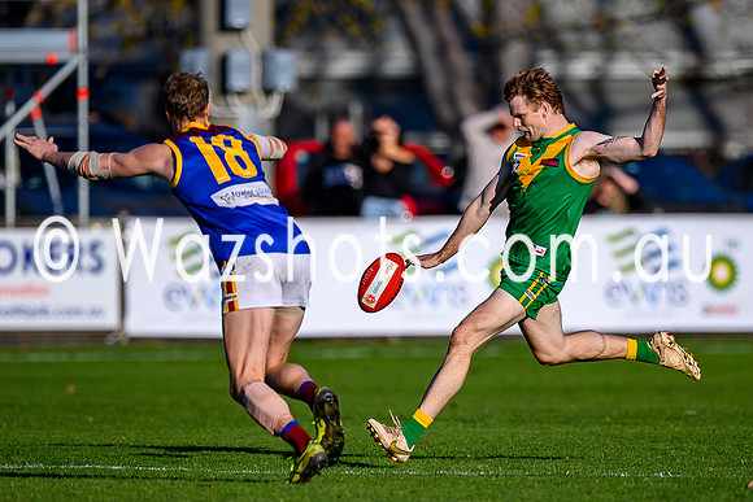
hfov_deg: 2.6
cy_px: 281
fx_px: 16766
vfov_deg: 1.7
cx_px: 444
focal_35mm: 801
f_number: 4
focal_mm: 500
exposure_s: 1/2000
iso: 100
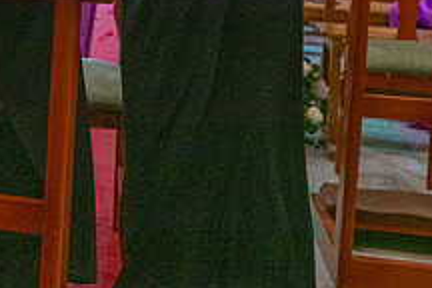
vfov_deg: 14.0
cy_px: -89
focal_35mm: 94
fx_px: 1128
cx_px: -140
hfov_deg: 19.8
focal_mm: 35
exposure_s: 1/100
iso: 2500
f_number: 5
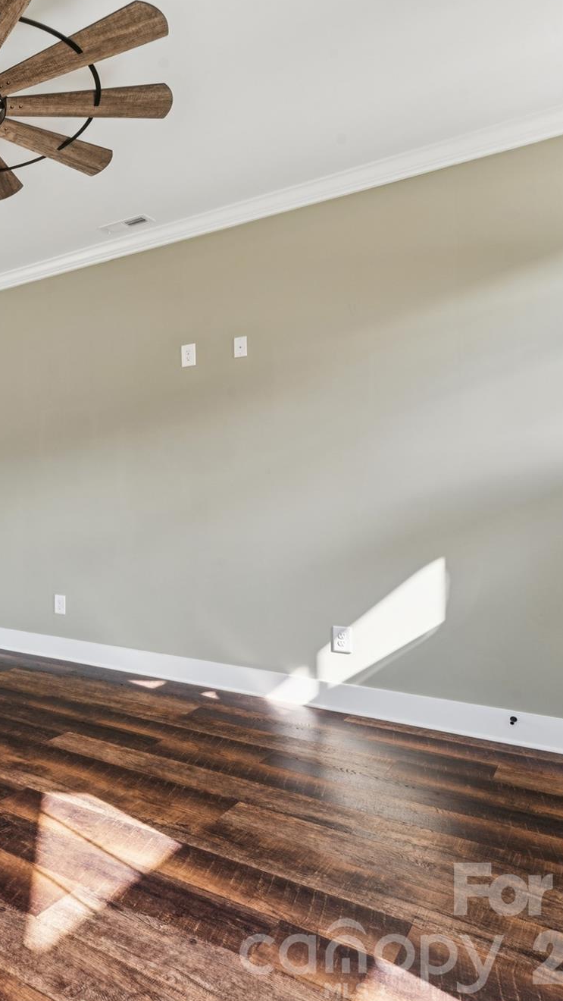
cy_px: 494
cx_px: -80
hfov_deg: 36.1
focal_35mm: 26
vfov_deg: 71.2
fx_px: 698
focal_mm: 16.2
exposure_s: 1/4
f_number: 13
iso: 100
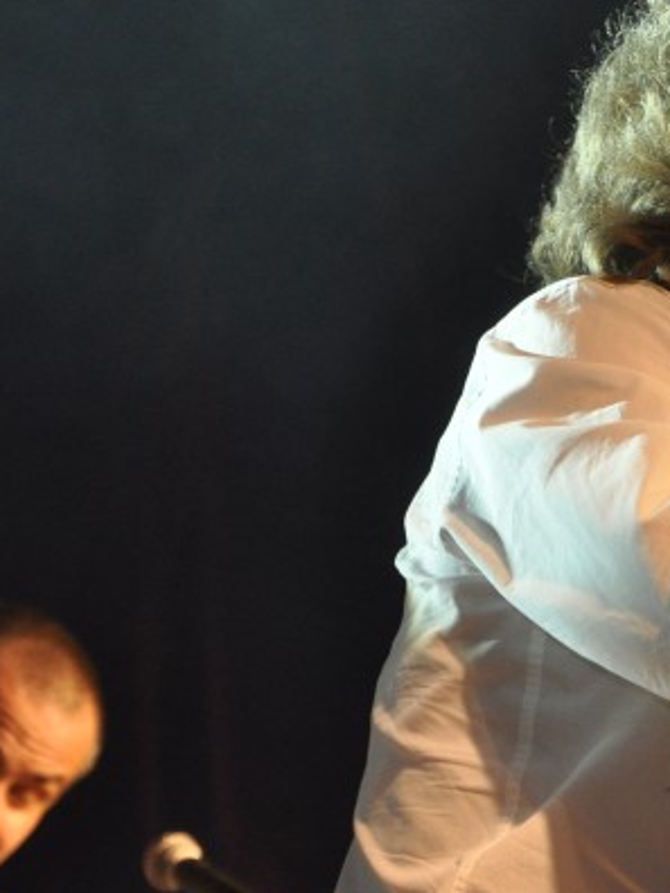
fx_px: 8439
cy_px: 643
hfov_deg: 4.5
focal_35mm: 327
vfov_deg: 6.1
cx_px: 532
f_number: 5.6
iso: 800
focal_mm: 90
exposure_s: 1/60
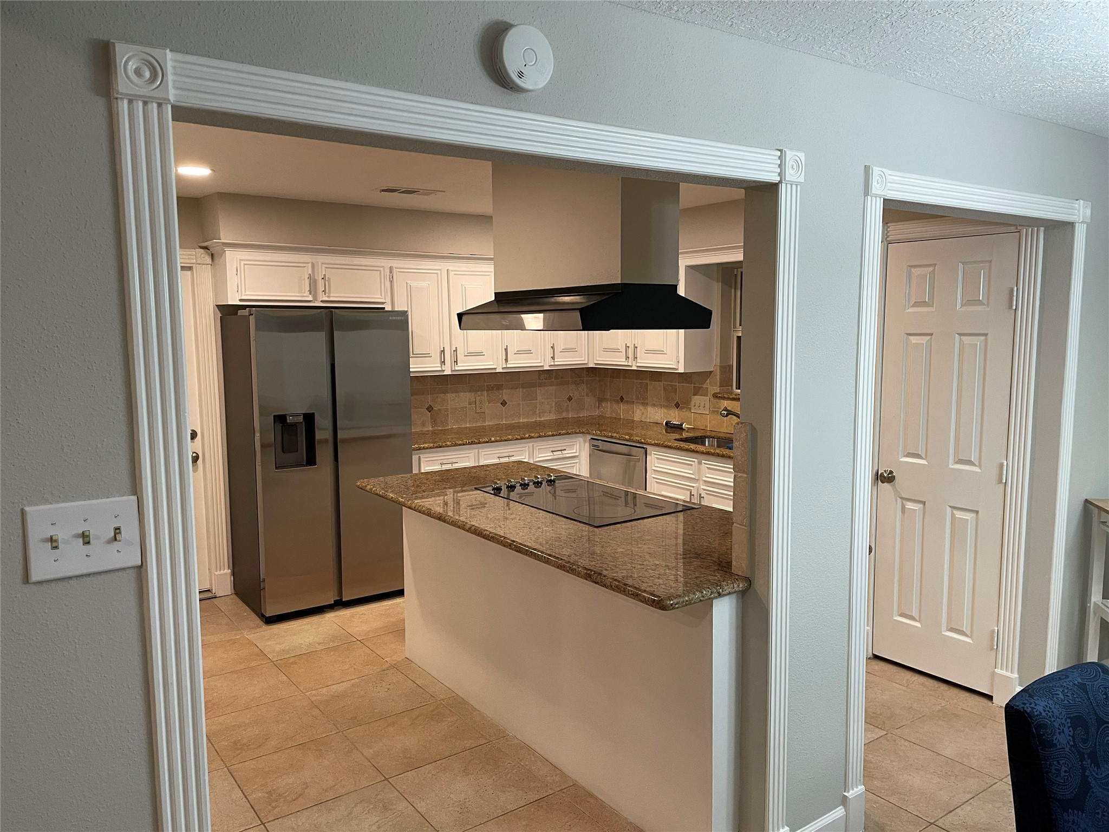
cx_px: 554
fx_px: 833
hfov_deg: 67.3
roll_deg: +1.0
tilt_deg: -5.8
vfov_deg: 53.1
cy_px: 416
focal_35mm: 26
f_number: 1.6
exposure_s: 1/60
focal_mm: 4.2
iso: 125
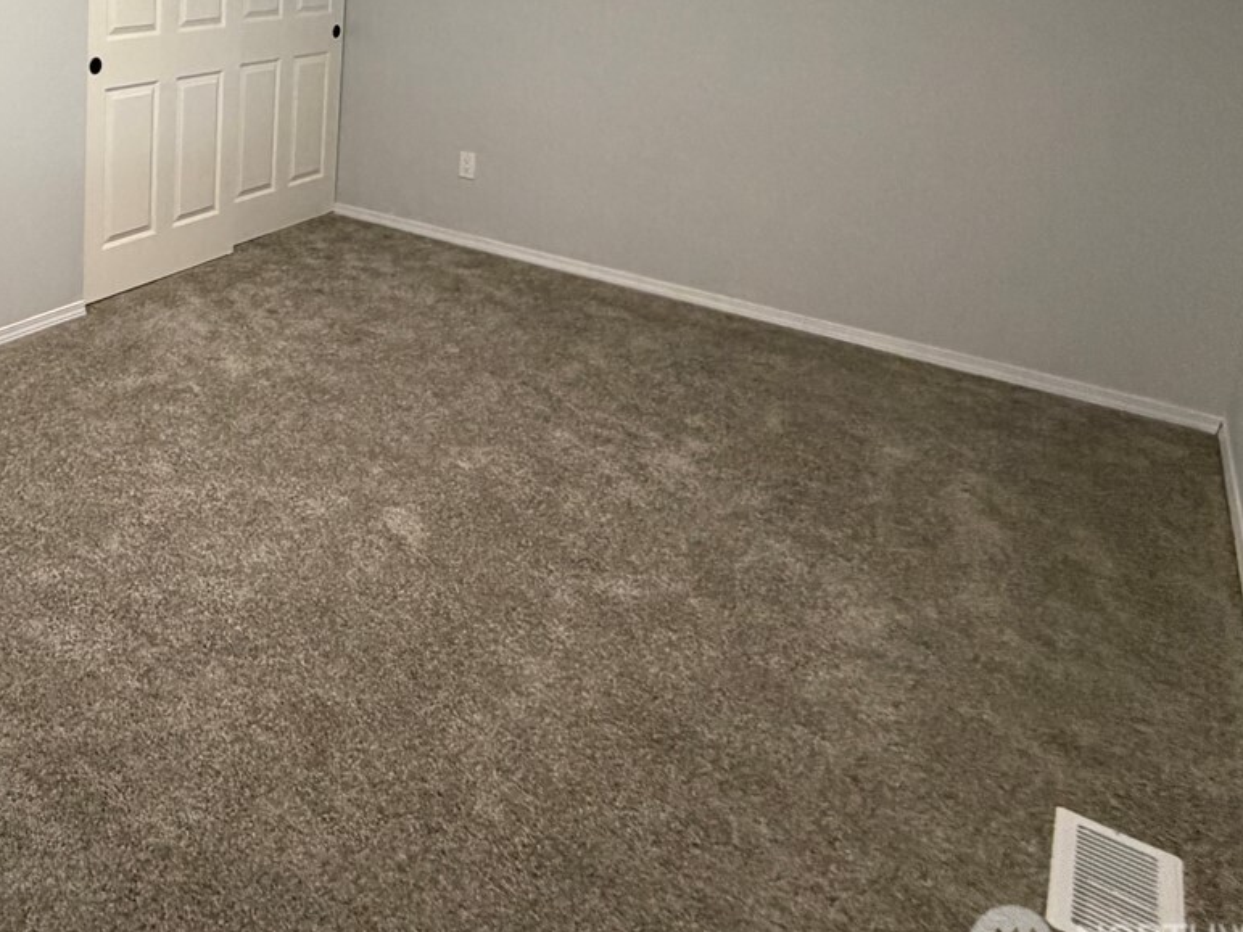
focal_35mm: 29
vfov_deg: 43.0
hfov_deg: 53.0
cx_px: 97
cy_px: 48
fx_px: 1041
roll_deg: -0.9
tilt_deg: -8.5
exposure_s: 1/60
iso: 250
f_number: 2.2
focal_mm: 2.22
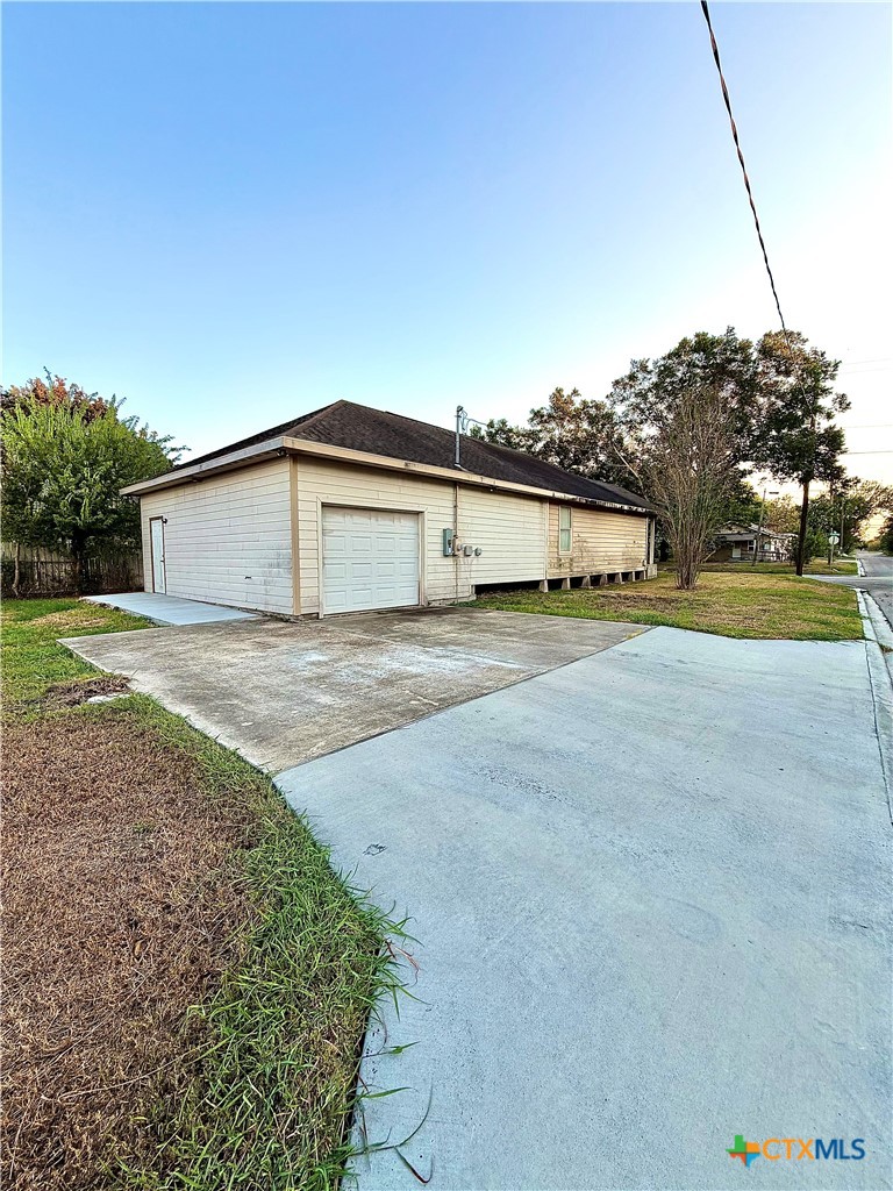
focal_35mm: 14
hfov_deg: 85.7
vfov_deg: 102.1
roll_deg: -0.6
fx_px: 482
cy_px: 596
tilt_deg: -5.1
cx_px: 446
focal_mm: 2.22
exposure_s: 1/374
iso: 50
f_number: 2.2
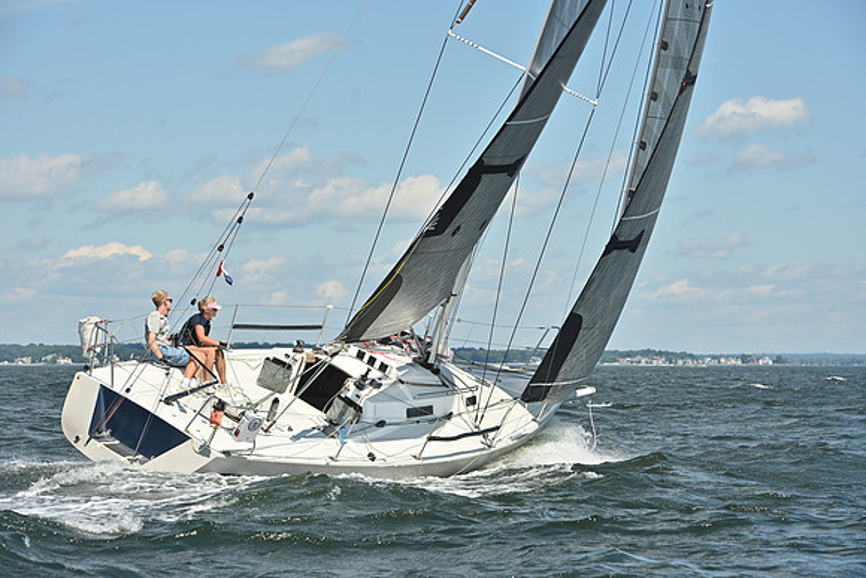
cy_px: 289
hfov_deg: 16.4
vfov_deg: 11.0
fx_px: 3008
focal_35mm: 125
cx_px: 433
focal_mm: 125
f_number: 9
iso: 250
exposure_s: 1/1250
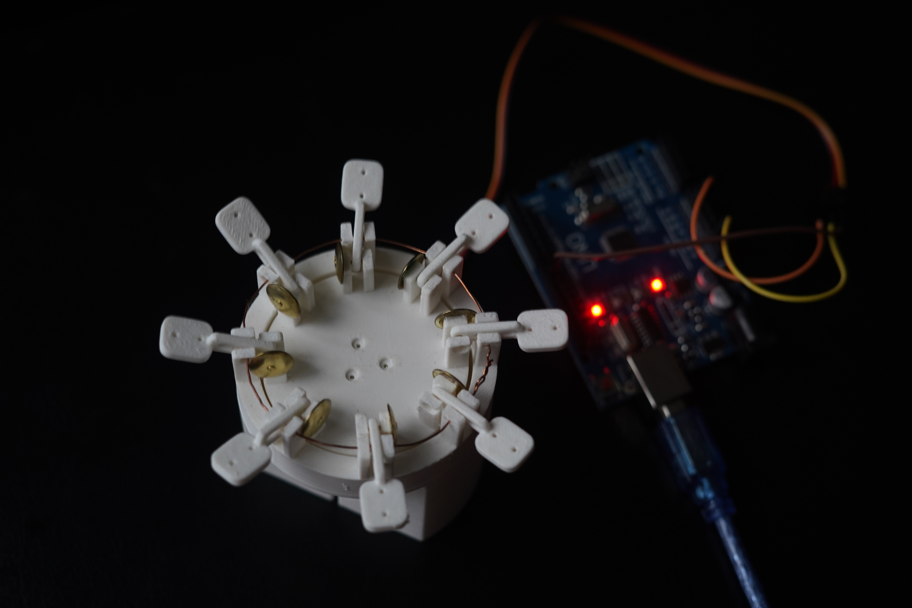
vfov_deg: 25.5
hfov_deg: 37.5
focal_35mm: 53
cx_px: 448
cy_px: 321
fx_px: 1343
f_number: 4
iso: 1000
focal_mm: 50
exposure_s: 1/60
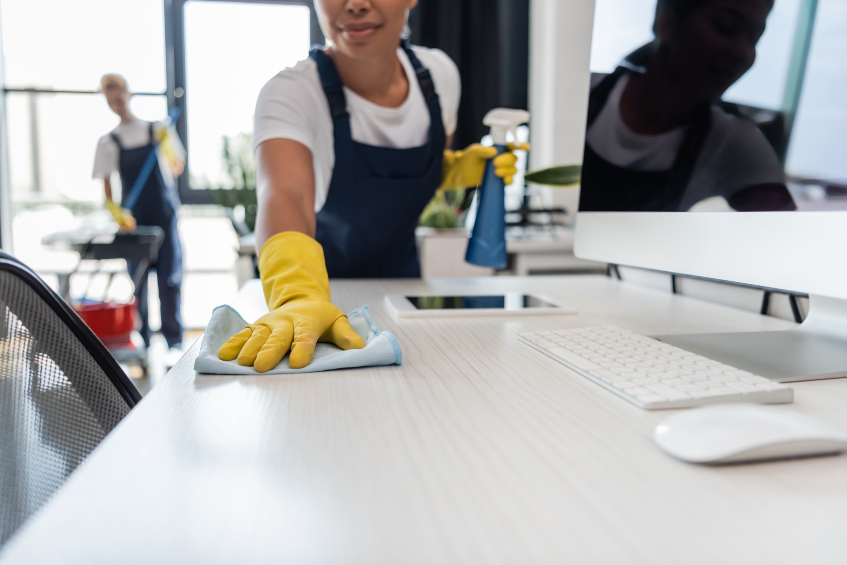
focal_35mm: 31
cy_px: 282
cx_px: 424
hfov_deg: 60.3
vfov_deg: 42.3
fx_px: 729
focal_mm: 31
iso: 125
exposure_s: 1/100
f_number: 2.8
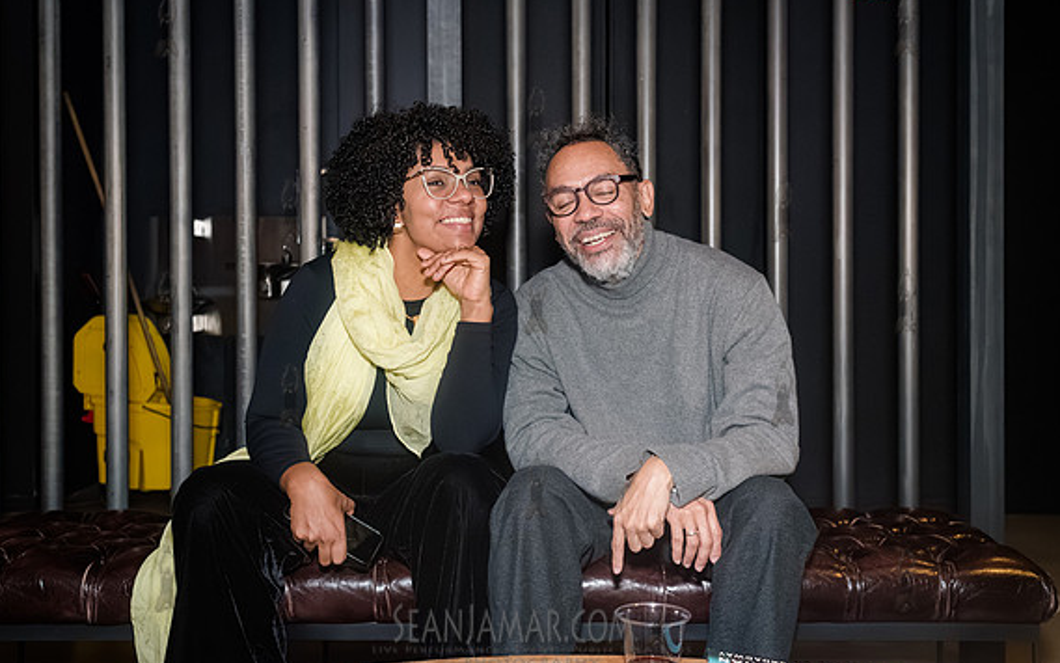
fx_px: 1127
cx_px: 513
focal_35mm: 39
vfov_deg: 32.8
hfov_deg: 50.4
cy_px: 294
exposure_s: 1/400
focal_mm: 35
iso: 8000
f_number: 5
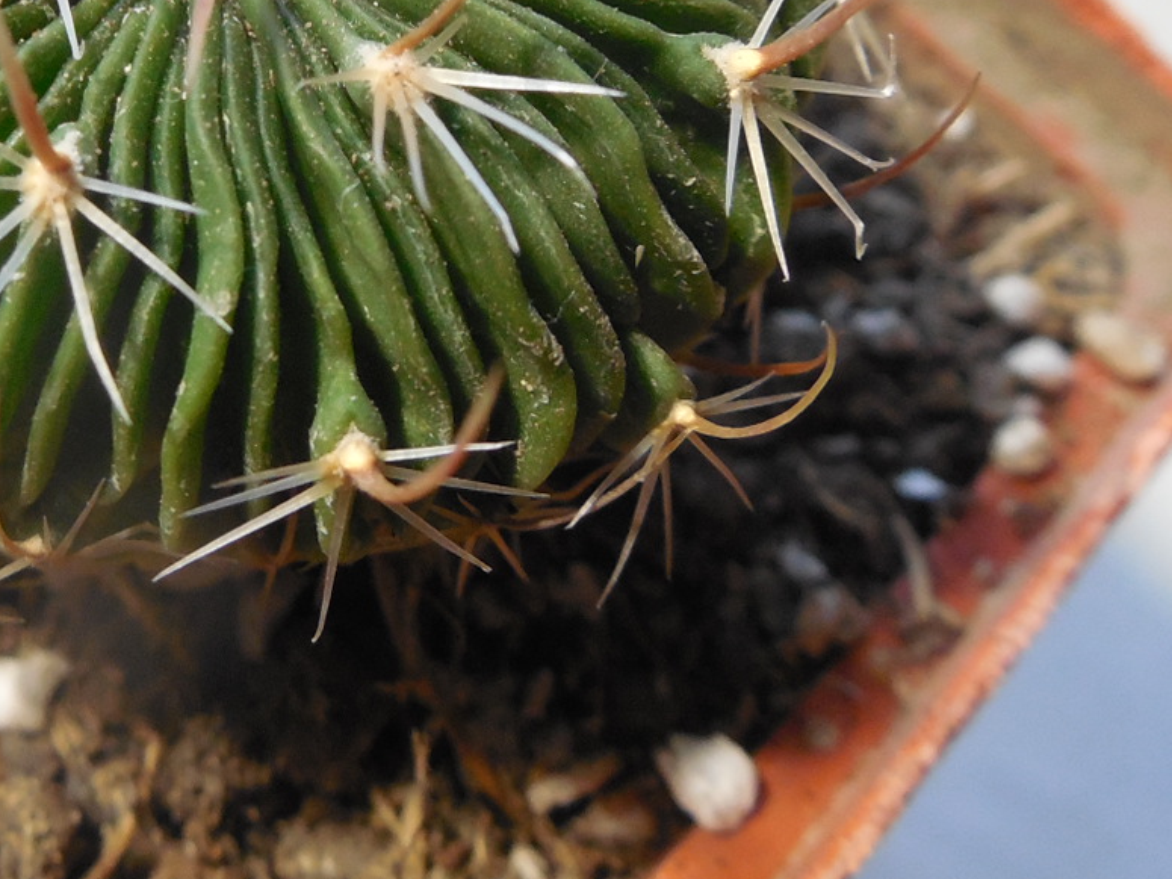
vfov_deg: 22.2
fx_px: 2167
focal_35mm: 64
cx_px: 168
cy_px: 30
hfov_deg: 29.3
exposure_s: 1/20
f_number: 3.6
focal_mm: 5.6
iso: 400
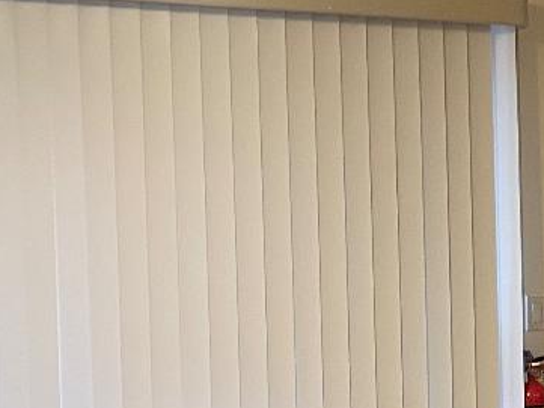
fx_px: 1698
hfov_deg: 16.8
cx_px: 764
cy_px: 314
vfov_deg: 13.7
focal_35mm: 108
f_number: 1.6
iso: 200
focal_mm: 4.2
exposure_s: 1/60
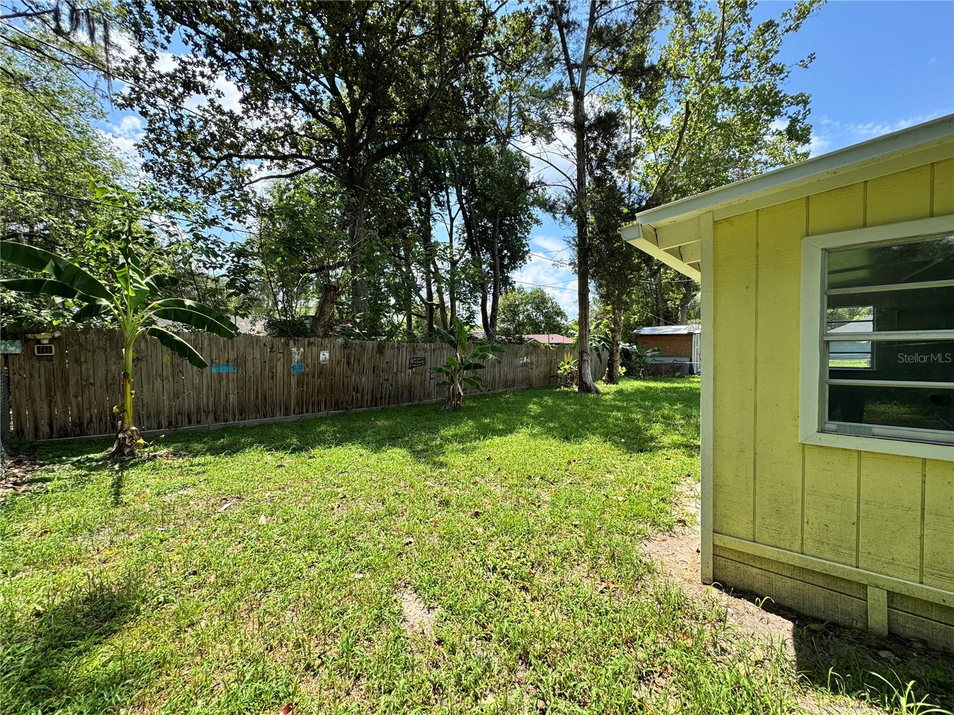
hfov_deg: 102.1
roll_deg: +0.7
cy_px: 358
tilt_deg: -3.0
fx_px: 386
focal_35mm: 14
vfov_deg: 85.7
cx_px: 477
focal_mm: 2.22
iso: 40
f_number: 2.2
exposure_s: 1/605
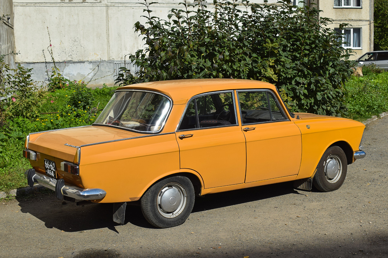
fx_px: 517
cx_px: 194
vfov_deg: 28.1
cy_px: 129
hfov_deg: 41.1
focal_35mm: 48
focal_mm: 32
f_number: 7.1
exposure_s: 1/1250
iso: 200
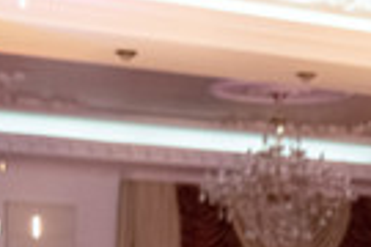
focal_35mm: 166
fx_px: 1711
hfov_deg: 11.6
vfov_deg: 8.0
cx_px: 640
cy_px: 443
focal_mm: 23
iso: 1600
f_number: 2.2
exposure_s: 1/125
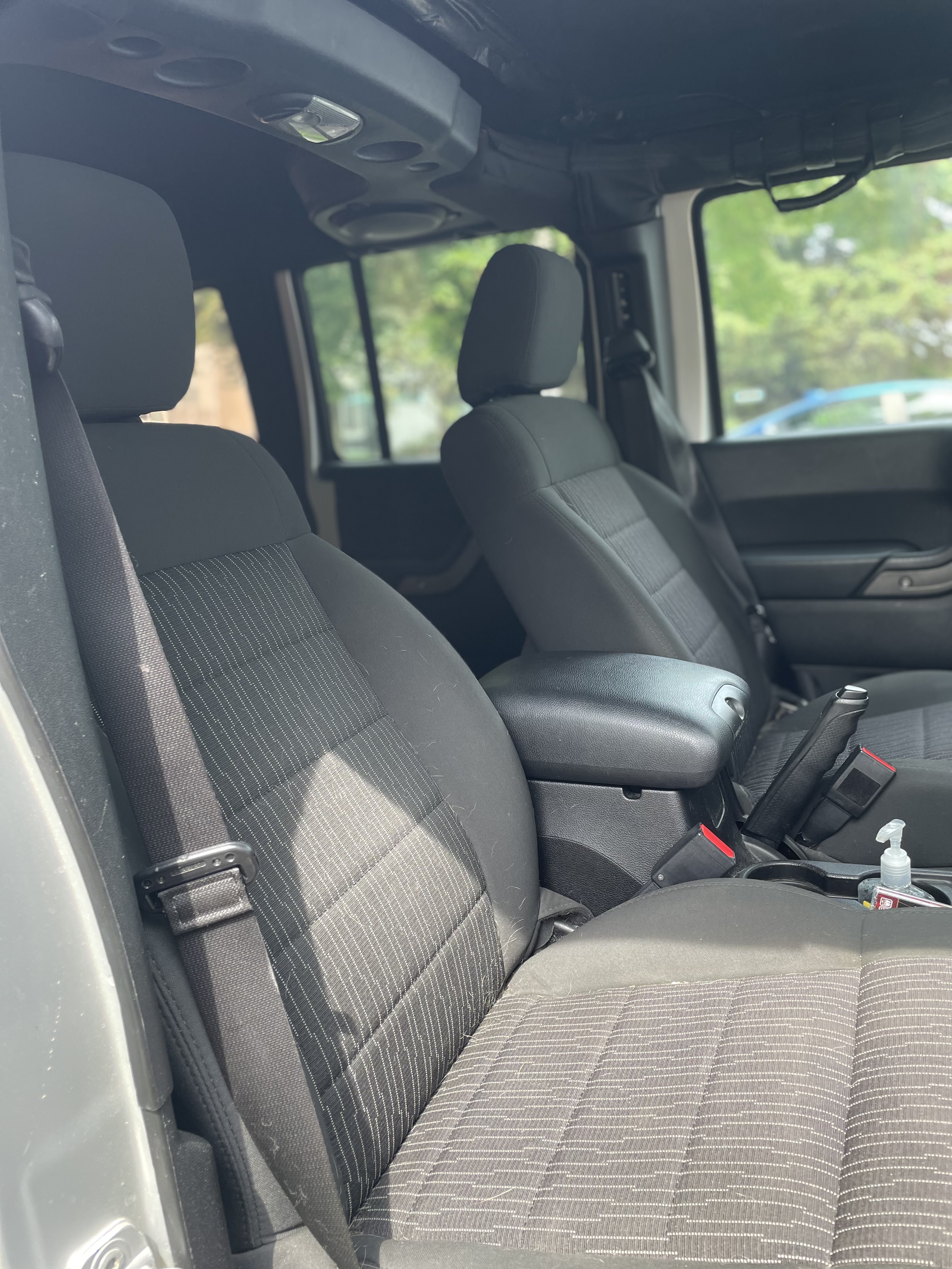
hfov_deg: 53.1
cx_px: 476
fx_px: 953
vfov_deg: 67.3
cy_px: 634
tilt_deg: -13.0
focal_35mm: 26
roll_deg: +2.0
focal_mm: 4.2
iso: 50
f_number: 1.6
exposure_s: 1/121
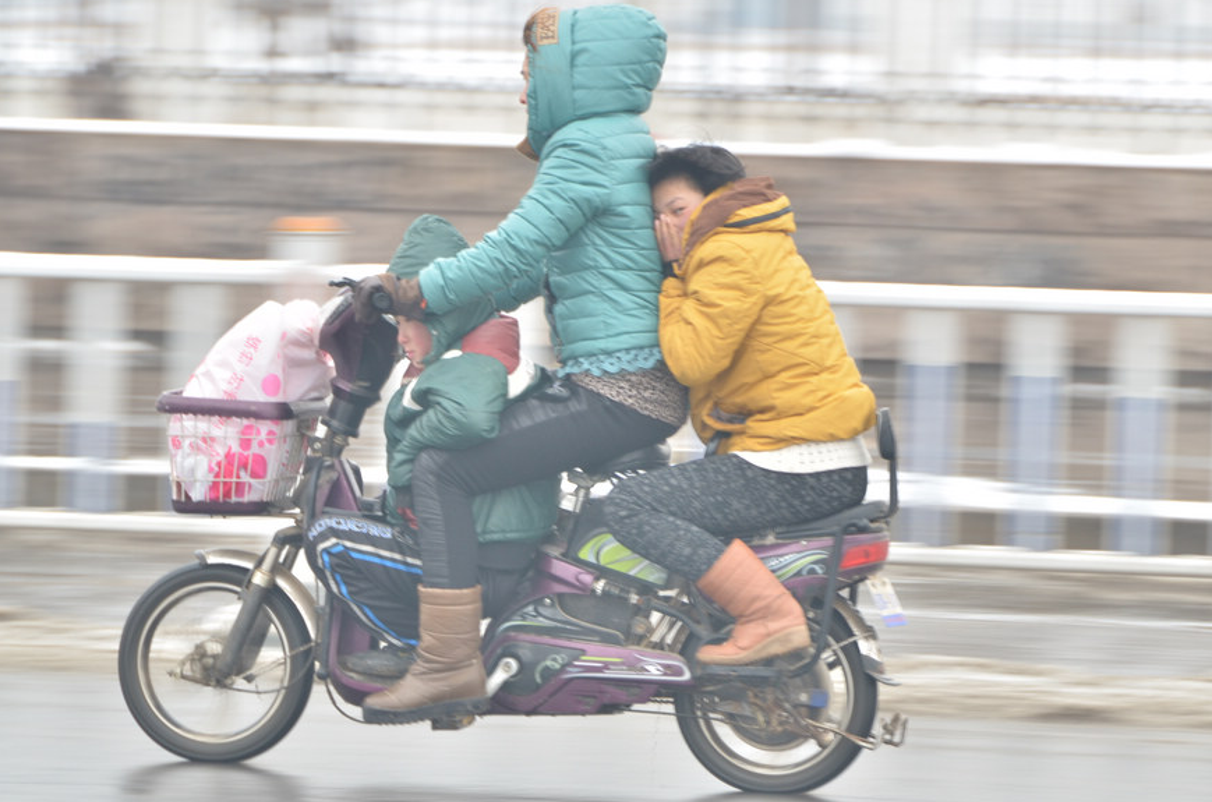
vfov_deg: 5.7
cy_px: 375
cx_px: 623
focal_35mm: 239
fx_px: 8013
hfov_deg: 8.6
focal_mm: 135
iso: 200
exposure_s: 1/50
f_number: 9
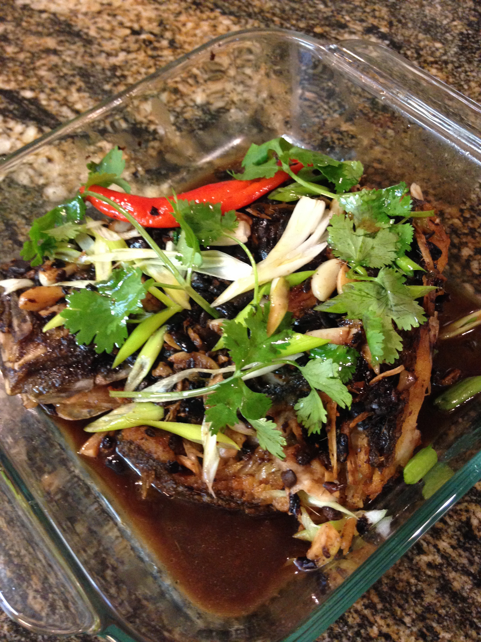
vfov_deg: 55.4
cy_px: 321
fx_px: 611
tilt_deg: -58.3
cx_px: 240
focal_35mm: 33
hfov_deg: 42.9
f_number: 2.4
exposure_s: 1/20
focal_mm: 4.12
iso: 320
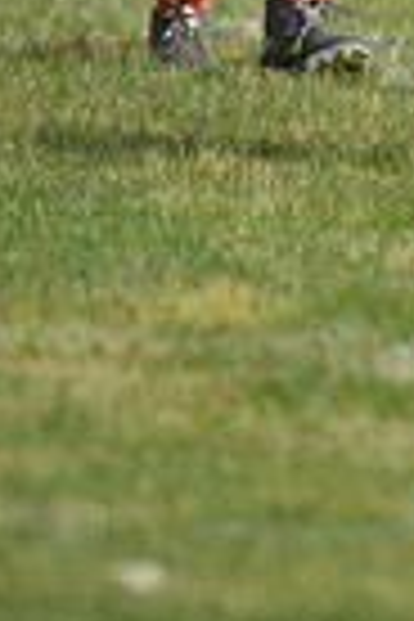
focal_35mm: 1679
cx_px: 630
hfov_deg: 0.8
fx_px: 28960
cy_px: -351
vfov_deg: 1.2
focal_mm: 400
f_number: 4
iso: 640
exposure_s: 1/4000
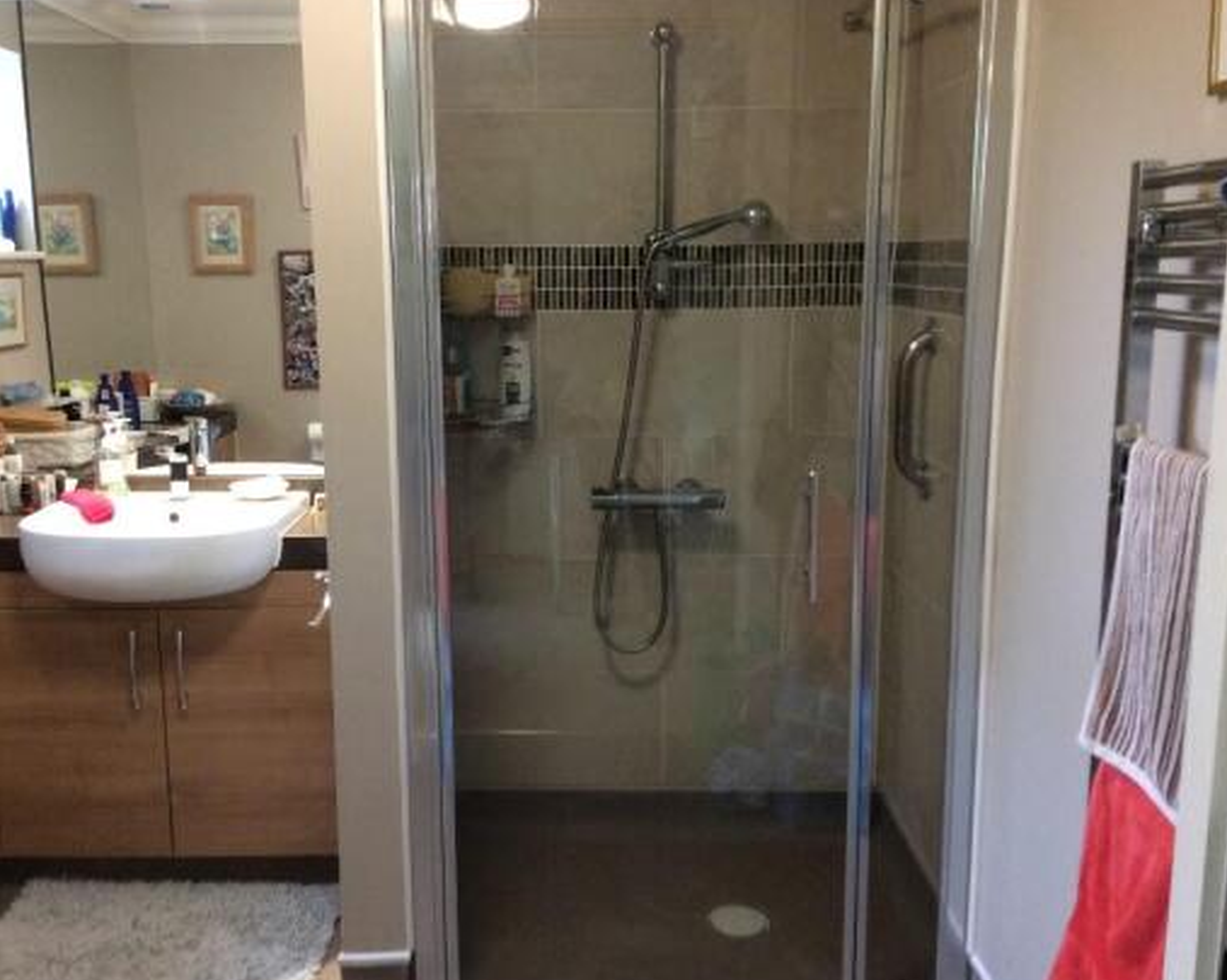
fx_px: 1307
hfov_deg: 50.2
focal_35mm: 36
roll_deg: +0.6
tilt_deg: -12.8
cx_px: 548
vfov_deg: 41.1
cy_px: 502
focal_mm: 3.3
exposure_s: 1/24
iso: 160
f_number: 2.4
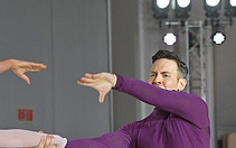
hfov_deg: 7.9
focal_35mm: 266
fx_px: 1711
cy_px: 259
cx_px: 55
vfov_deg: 4.9
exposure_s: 1/250
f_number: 4
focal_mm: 95
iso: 2000
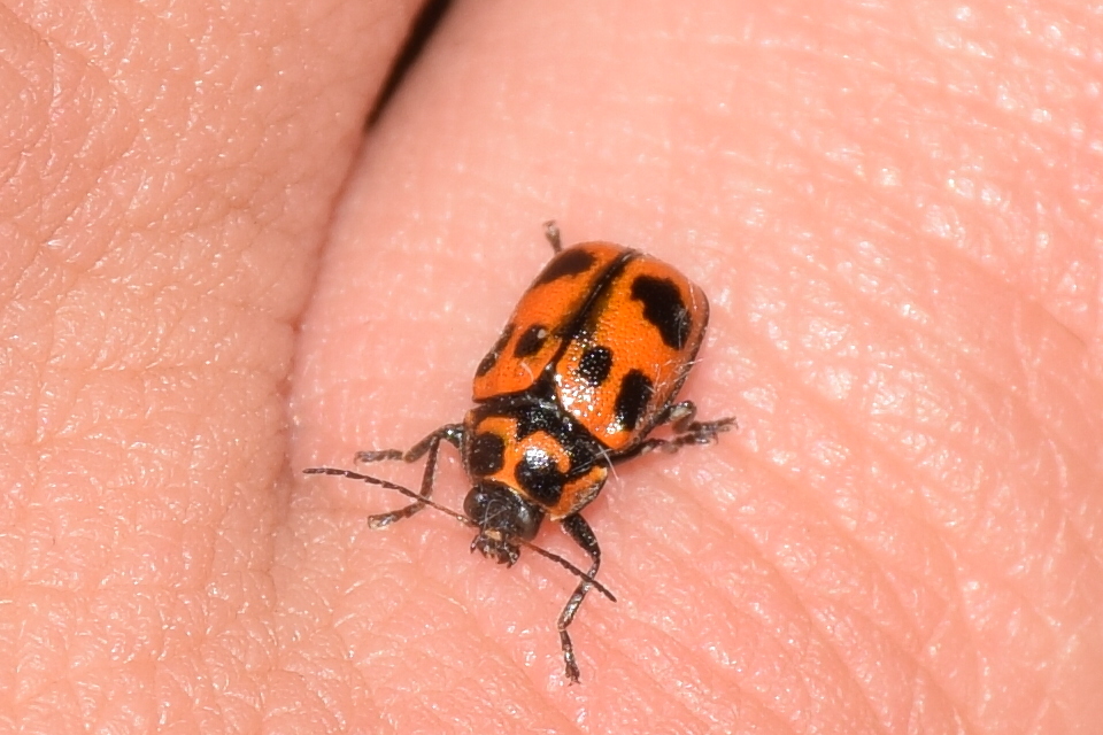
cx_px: 552
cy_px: 368
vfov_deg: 6.5
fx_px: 6434
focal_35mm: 210
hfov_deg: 9.8
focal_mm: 140
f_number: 11
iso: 100
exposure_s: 1/160
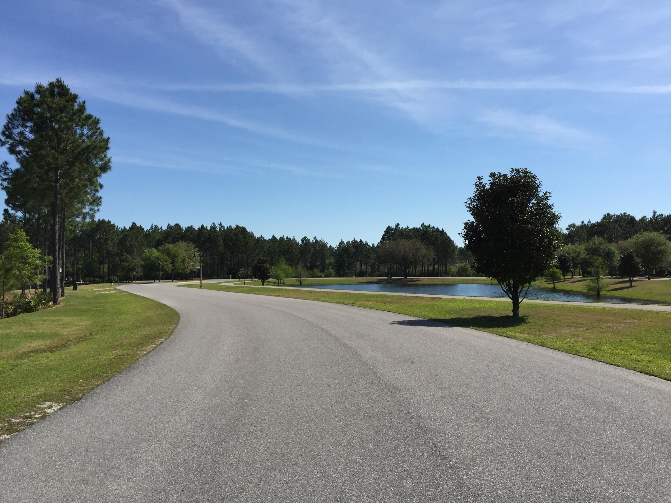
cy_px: 252
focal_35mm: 29
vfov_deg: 48.2
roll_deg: +0.0
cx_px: 336
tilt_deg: +1.4
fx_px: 562
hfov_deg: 61.7
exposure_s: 1/2475
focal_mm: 4.15
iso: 32
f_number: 2.2
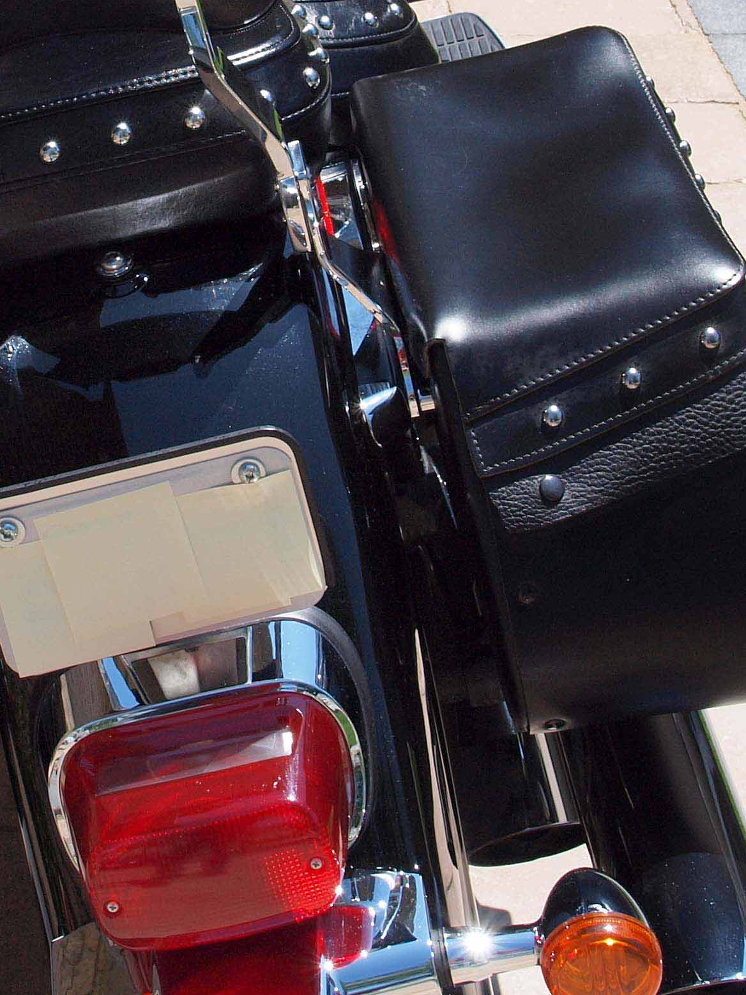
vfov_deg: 21.8
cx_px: 148
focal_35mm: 88
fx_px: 2529
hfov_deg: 16.7
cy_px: 114
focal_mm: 17
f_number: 7.1
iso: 200
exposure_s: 1/400
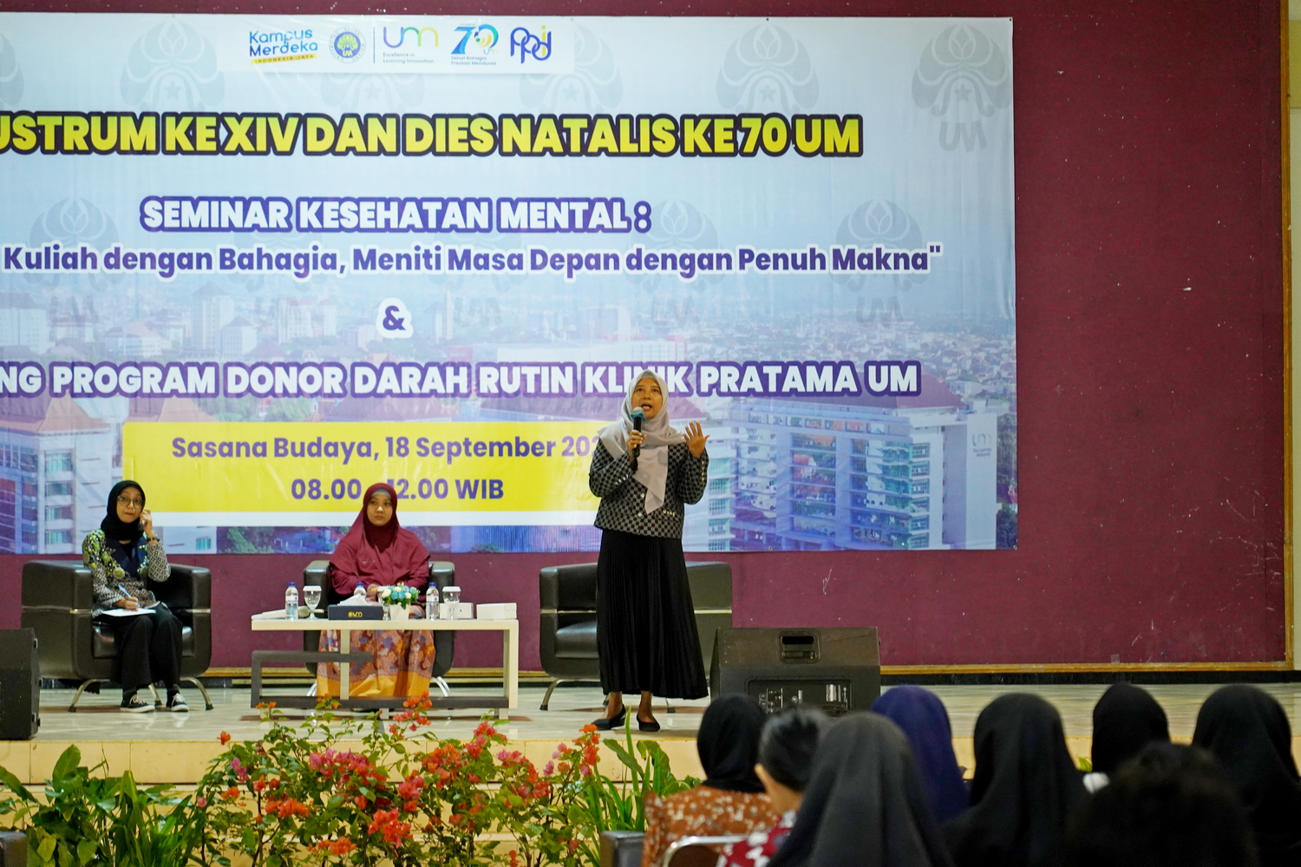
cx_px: 650
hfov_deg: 19.5
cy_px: 434
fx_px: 3794
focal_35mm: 105
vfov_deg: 13.0
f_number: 4
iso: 3200
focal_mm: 105
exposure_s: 1/200
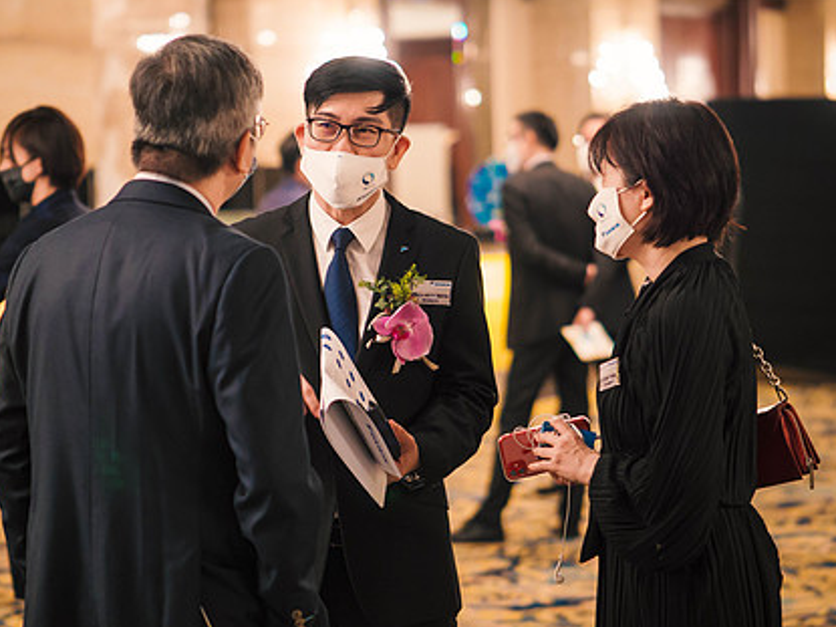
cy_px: 273
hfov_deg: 15.2
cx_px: 367
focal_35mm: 130
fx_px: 3139
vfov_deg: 11.4
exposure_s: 1/100
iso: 800
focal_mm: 45
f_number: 1.2
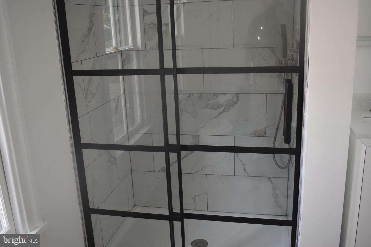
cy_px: 124
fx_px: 356
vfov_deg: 38.4
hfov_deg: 55.1
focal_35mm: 34
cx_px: 186
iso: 400
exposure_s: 1/80
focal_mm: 23
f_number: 4.5
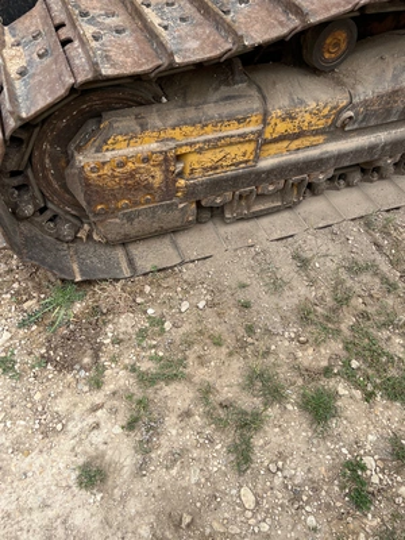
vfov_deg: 67.3
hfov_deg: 53.1
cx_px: 202
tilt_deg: -44.8
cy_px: 270
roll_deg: +2.0
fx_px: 406
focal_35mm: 26
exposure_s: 1/873
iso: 50
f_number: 1.5
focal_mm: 5.7
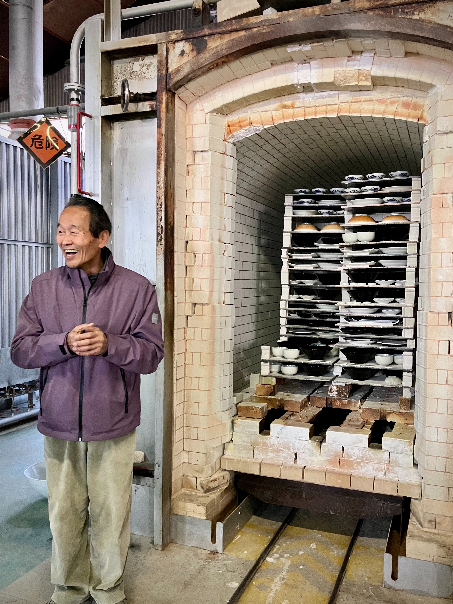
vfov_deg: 58.3
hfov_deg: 45.4
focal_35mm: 31
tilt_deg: -2.2
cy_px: 312
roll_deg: -0.9
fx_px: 541
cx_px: 223
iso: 320
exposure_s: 1/40
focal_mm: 3.99
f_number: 1.8
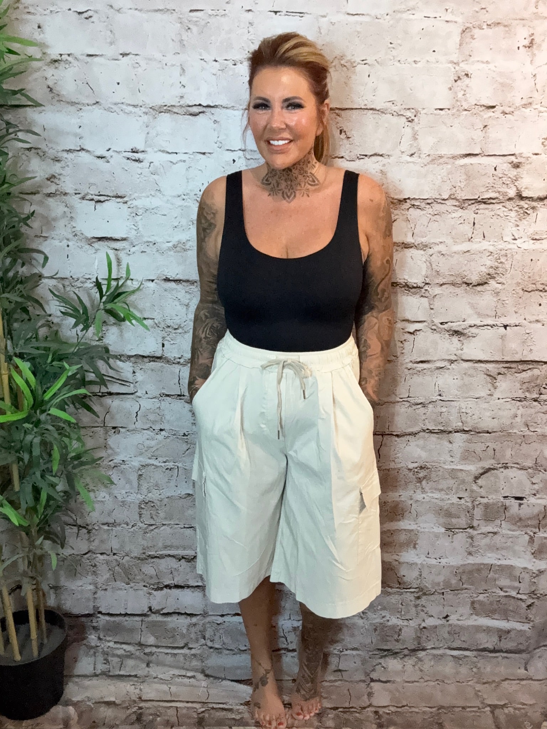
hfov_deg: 46.8
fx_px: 632
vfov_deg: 60.0
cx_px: 274
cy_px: 364
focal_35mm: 30
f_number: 1.9
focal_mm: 2.69
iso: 320
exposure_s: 1/50
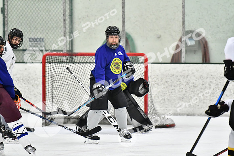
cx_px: 117
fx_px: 1853
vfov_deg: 4.8
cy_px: 78
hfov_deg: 7.2
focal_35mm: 285
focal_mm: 190
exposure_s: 1/1600
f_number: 2.8
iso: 6400
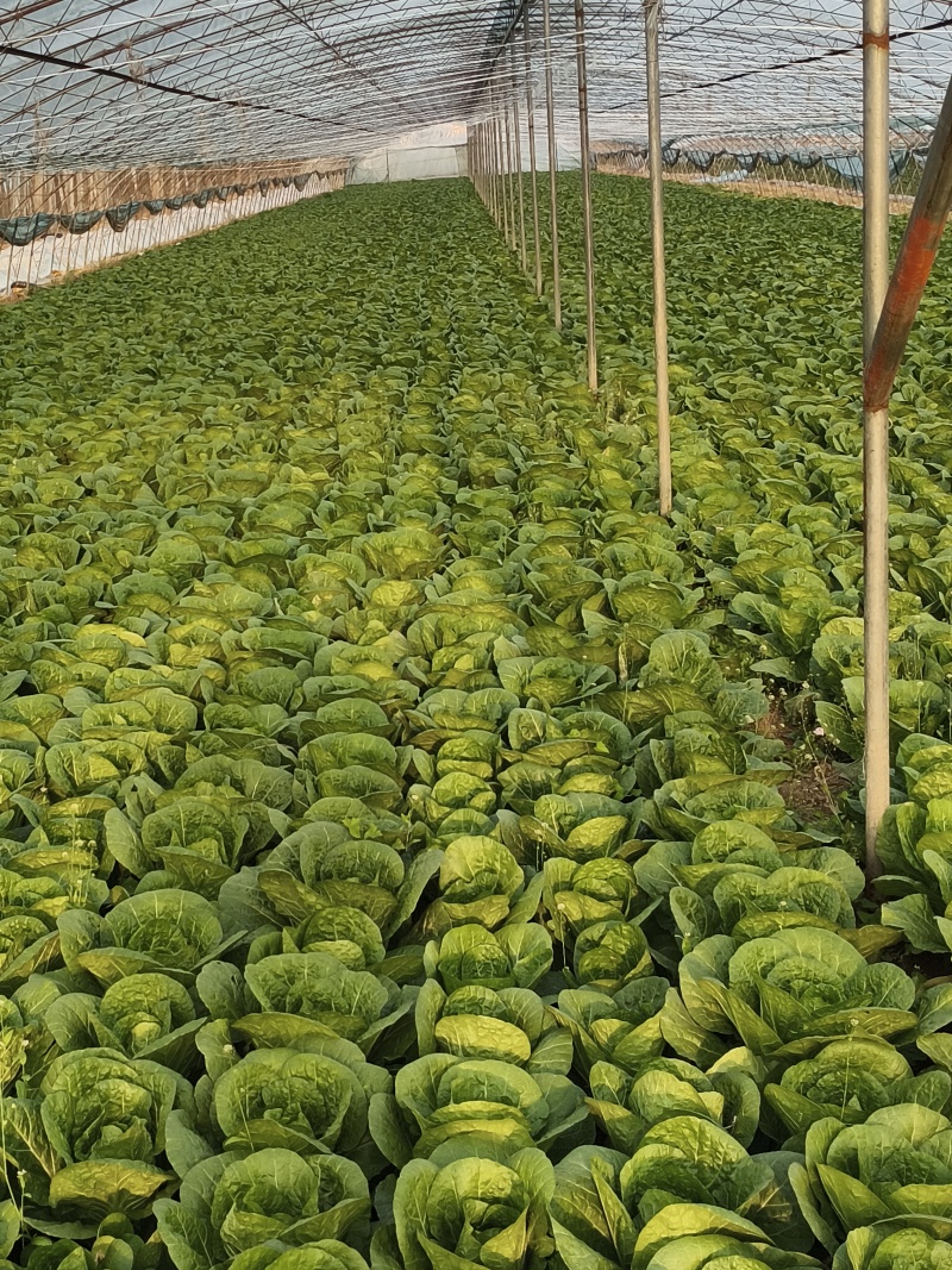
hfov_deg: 28.0
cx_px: 476
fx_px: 1907
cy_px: 635
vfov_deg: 36.8
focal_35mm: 52
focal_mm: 4.94
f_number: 1.5
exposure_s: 1/535
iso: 50
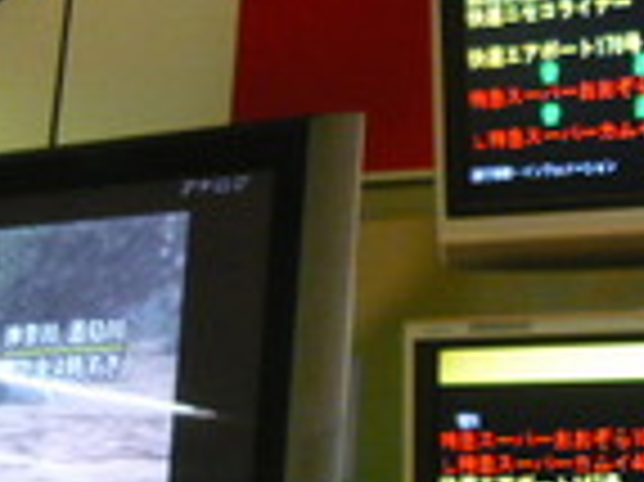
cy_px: 246
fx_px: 1803
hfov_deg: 19.0
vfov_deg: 15.2
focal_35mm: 97
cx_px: 802
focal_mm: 5.5
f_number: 2.8
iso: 400
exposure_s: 1/20
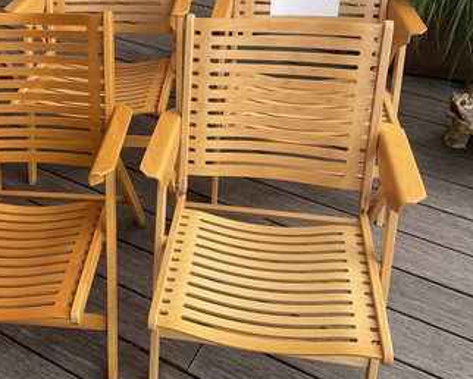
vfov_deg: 33.2
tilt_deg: -40.0
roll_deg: +4.1
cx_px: 135
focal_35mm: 45
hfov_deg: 40.3
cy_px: 135
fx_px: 630
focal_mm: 3
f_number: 1.8
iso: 16
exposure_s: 1/728
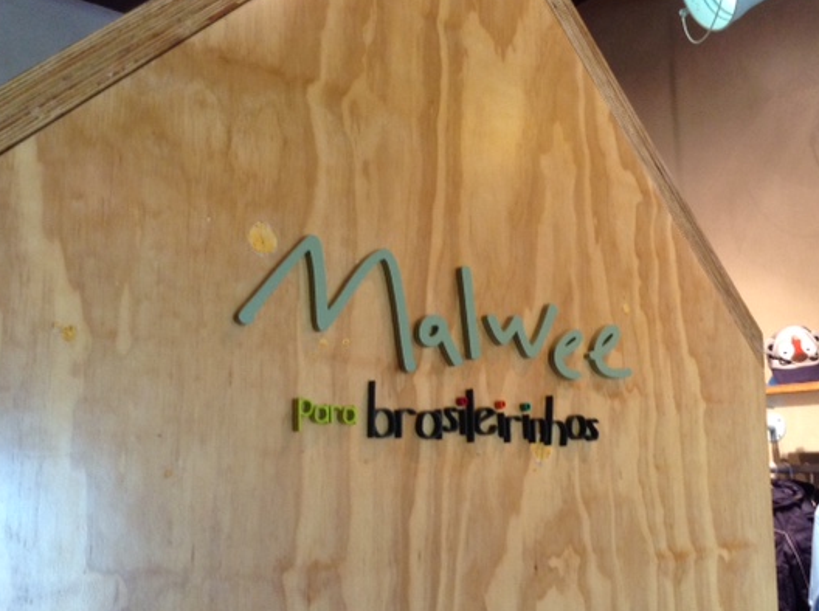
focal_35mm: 40
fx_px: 945
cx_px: 476
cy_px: 350
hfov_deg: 46.7
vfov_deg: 35.8
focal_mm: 3.3
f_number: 2.4
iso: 100
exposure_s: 1/24
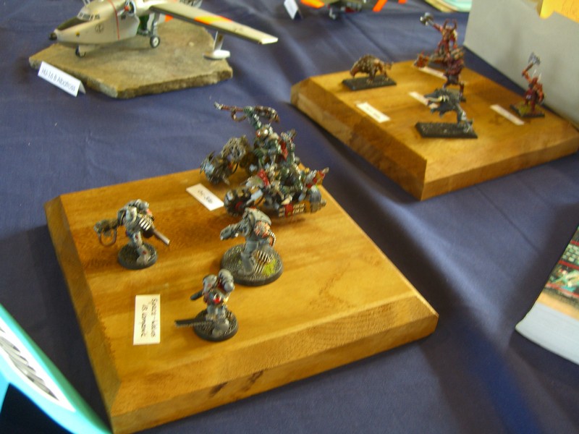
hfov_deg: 49.0
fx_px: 636
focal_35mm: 38
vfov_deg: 37.7
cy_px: 217
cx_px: 290
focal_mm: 7.9
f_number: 2.8
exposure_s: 1/20
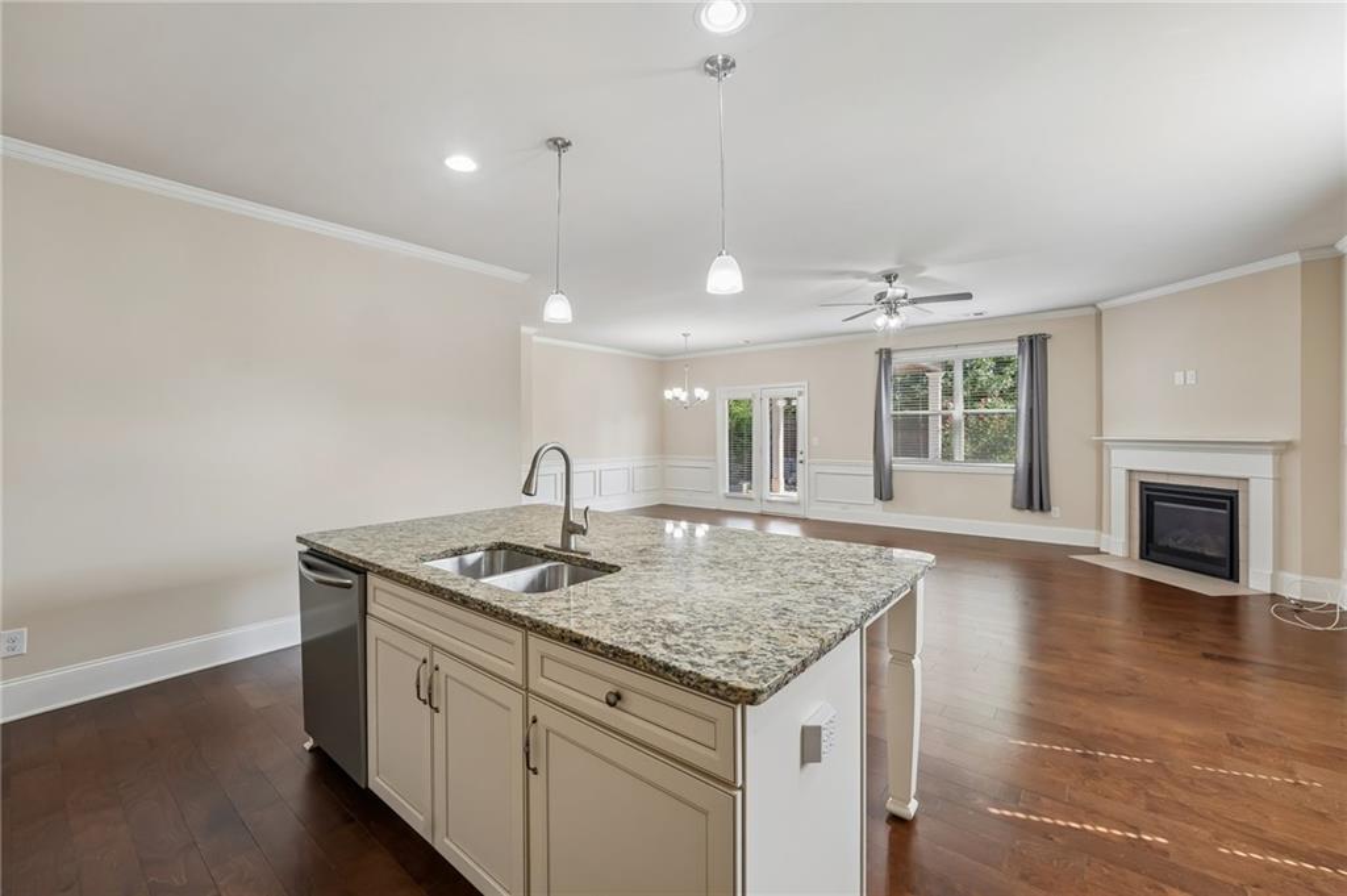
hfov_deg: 104.3
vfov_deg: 81.1
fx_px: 523
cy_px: 448
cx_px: 674
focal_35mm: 14
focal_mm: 14
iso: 320
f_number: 8
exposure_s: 1/13
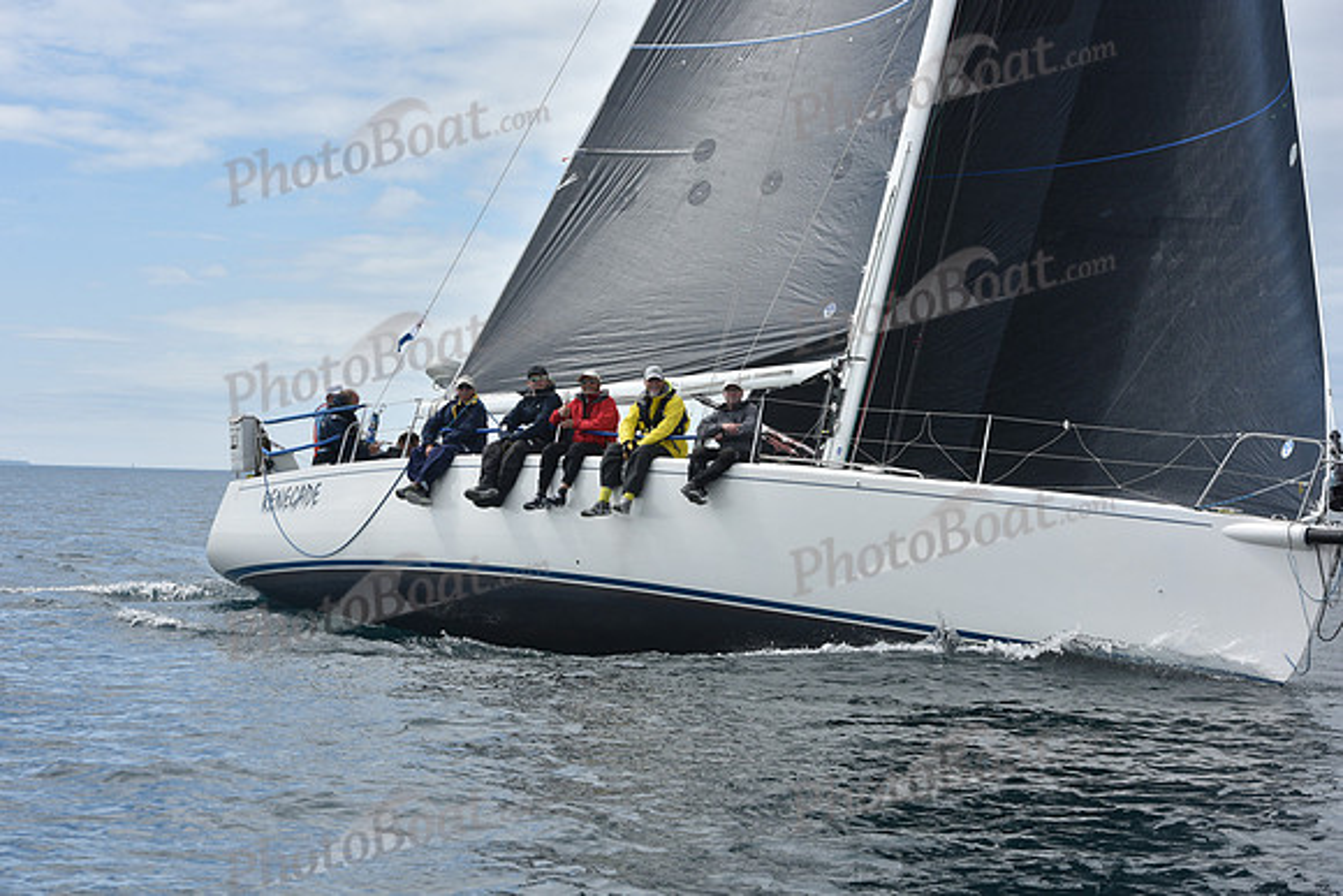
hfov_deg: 28.8
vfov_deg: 19.5
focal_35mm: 70
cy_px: 448
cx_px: 672
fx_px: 2612
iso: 250
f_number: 9
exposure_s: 1/800
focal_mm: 70
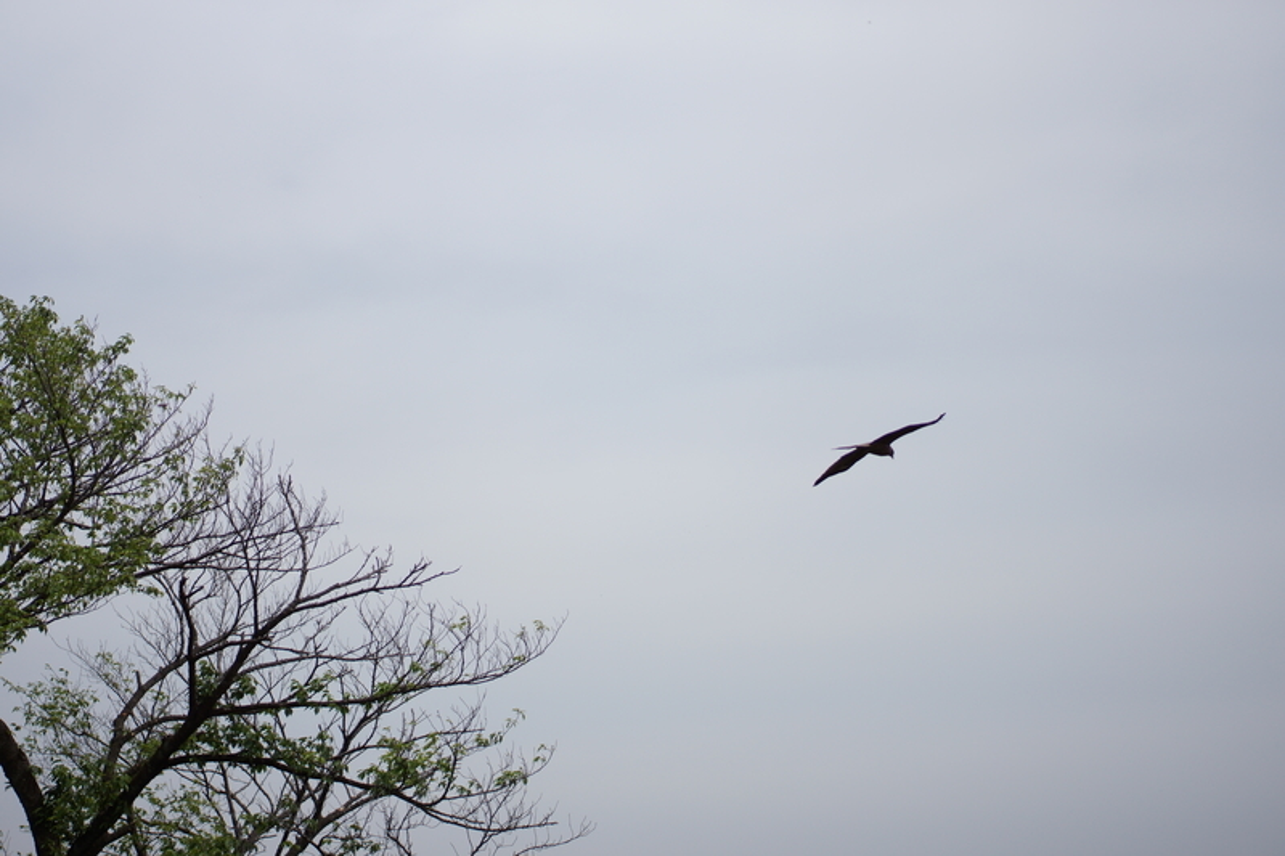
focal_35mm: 75
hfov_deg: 27.0
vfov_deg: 18.2
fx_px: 2676
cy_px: 428
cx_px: 642
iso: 100
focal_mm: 50
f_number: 2.8
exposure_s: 1/4000
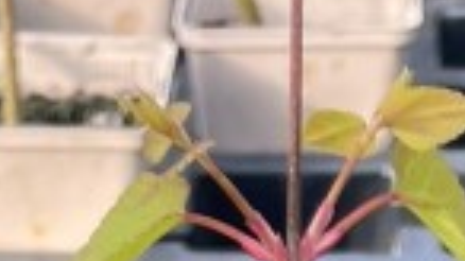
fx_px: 2588
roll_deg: -3.0
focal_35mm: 210
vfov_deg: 4.9
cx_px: 232
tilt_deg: -40.9
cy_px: 1216
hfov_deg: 10.3
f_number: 1.6
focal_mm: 5.1
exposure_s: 1/138
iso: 40
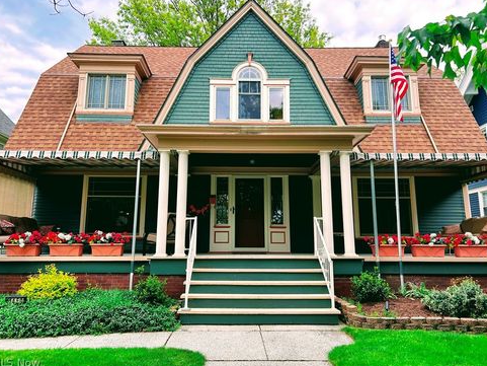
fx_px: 380
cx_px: 242
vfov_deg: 51.4
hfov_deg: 65.3
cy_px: 181
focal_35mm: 27
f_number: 1.5
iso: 50
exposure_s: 1/445
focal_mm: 5.7
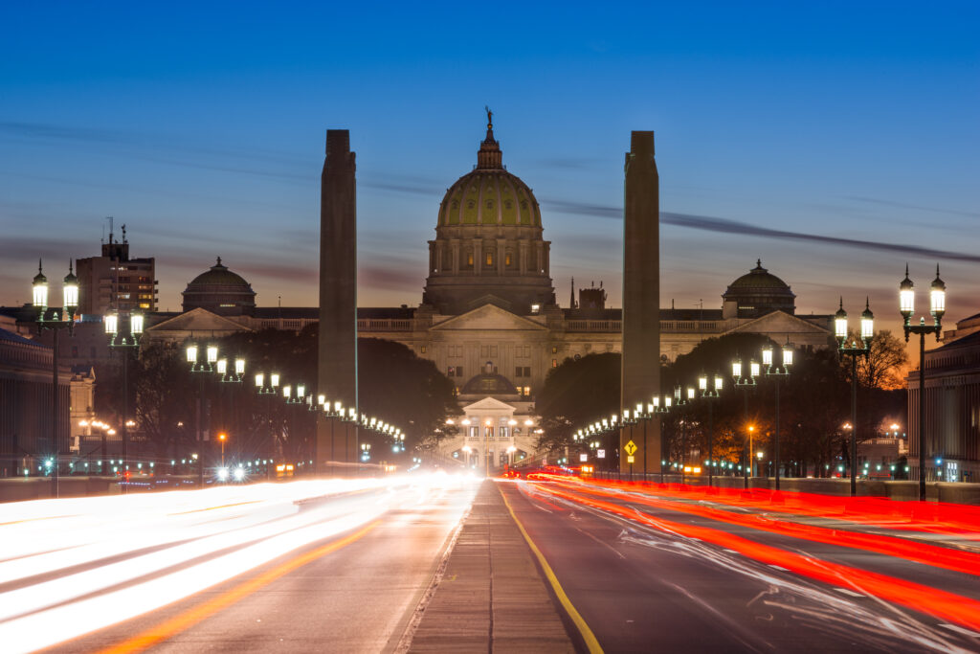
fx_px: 3811
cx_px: 490
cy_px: 327
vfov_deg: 9.8
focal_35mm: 140
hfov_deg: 14.7
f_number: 22
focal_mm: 140
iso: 64
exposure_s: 30
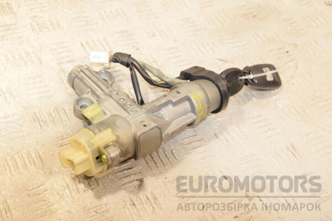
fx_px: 581
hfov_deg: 31.9
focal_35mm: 63
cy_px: 110
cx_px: 166
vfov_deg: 21.6
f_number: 8
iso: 1600
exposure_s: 1/200
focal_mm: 42
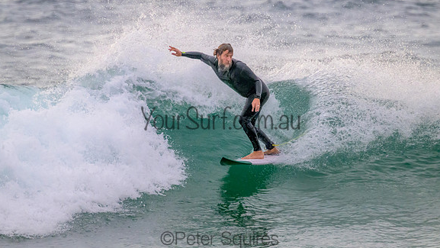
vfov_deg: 1.4
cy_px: 112
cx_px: 220
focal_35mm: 842
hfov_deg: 2.6
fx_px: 9827
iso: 9000
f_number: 11
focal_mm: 800
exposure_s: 1/2000
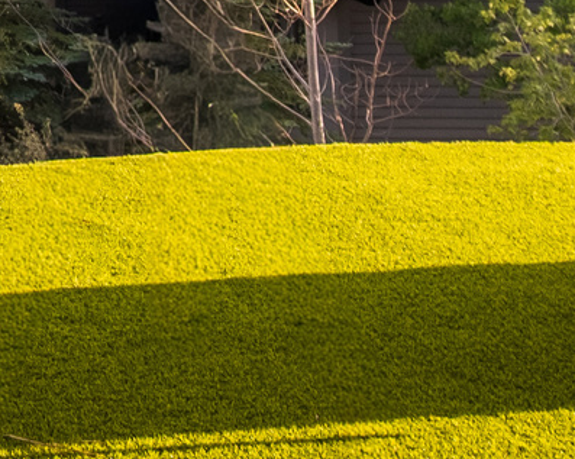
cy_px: -399
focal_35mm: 126
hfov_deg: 14.0
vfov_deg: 11.3
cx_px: -365
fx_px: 2143
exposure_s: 1/400
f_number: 4.5
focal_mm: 17.4
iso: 400
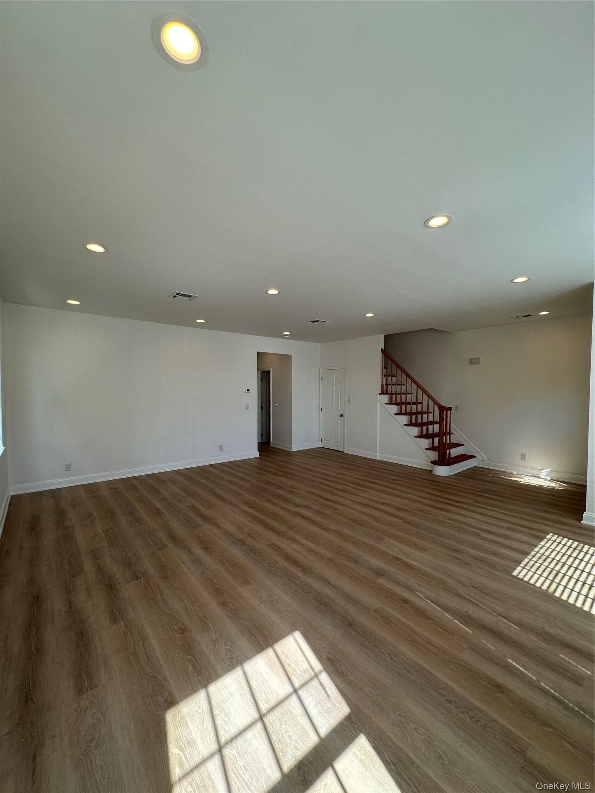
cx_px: 298
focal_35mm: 14
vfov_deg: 102.1
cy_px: 396
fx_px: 321
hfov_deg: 85.7
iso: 40
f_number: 2.2
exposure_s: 1/274
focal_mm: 2.22
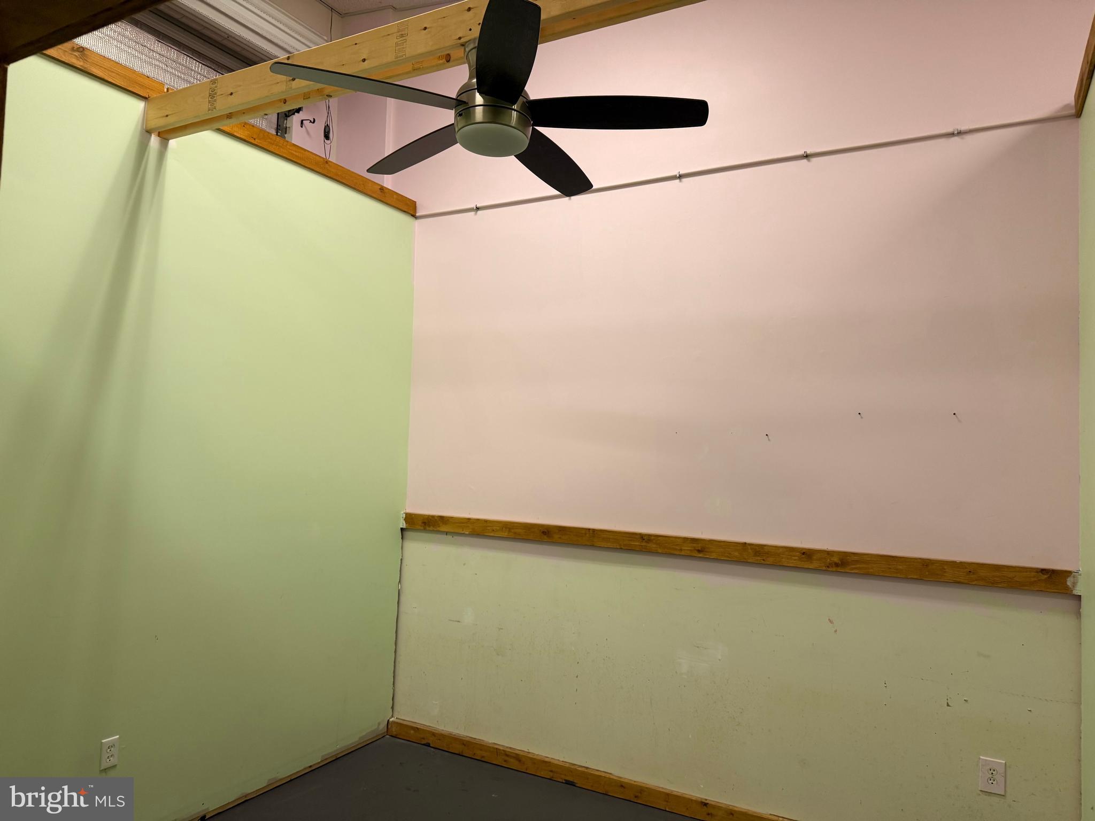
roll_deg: -2.1
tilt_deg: +2.5
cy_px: 410
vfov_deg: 56.8
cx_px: 548
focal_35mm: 24
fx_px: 759
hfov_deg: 71.6
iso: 160
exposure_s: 1/60
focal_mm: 6.76
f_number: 1.78
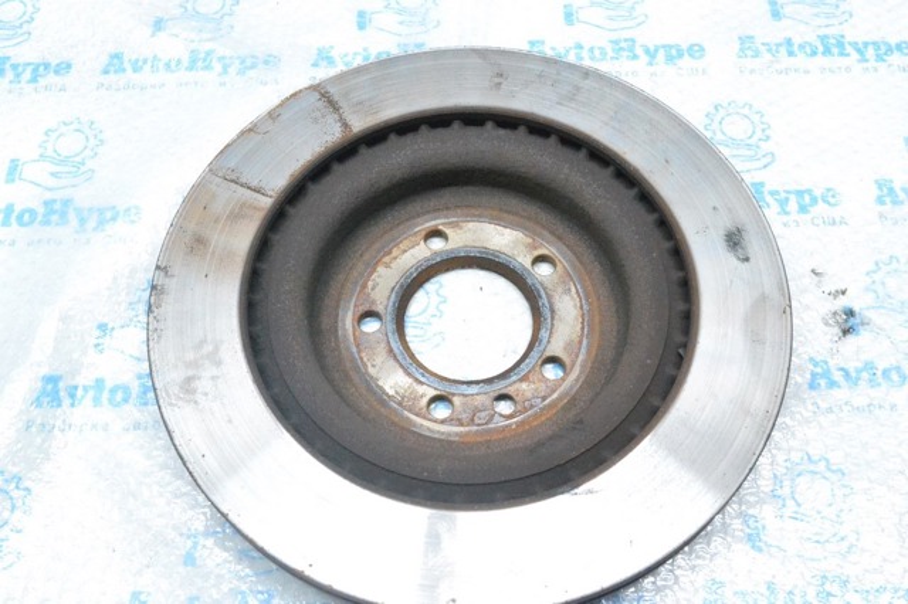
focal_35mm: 36
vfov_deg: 36.8
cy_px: 302
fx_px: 907
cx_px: 454
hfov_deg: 53.2
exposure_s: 1/160
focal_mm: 24
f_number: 9
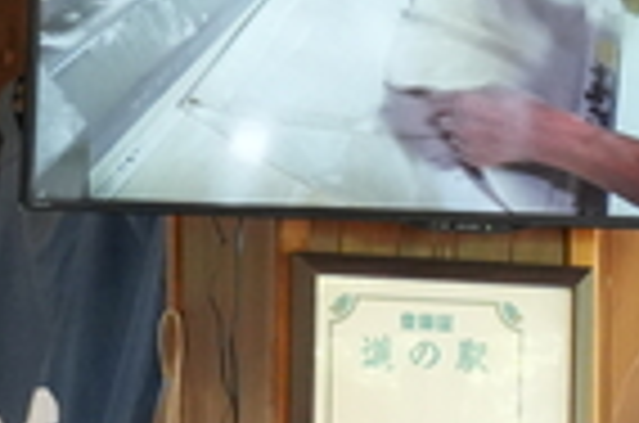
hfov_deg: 8.5
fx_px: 4202
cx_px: 900
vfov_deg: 5.7
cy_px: 448
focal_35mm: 237
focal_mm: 35
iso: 3200
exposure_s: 1/160
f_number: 4.5
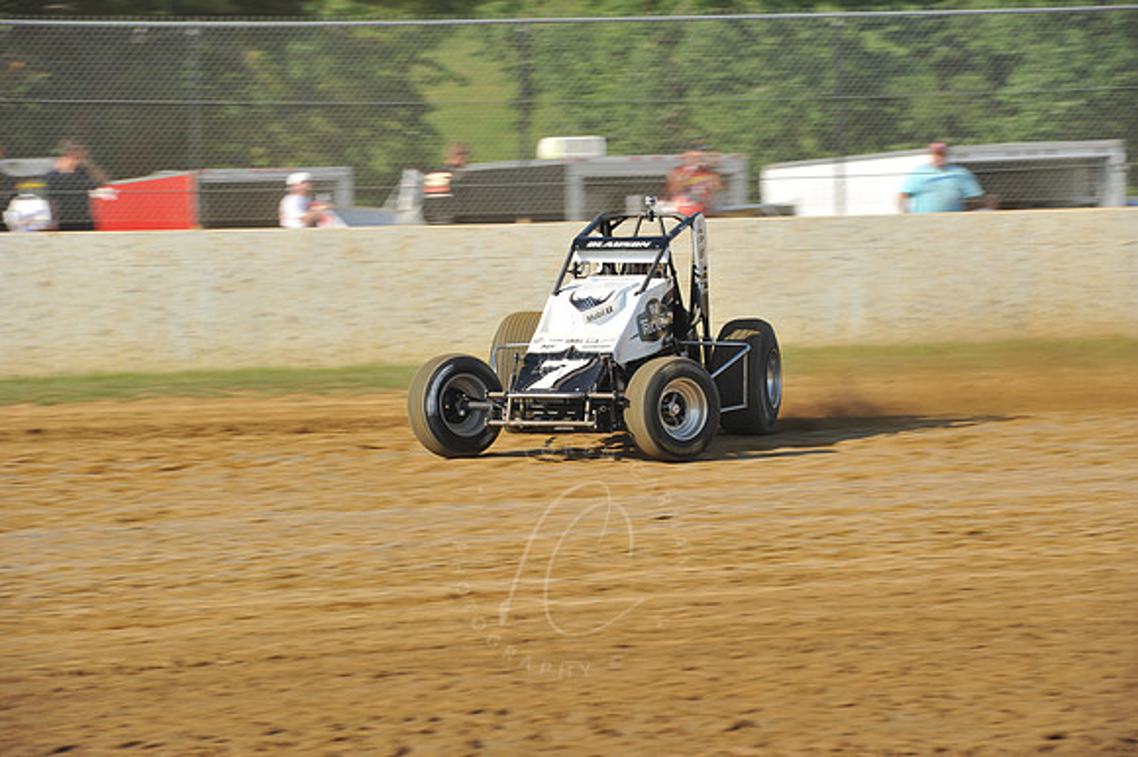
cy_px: 378
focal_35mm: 195
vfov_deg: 7.0
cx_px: 569
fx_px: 6160
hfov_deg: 10.6
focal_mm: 195
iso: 320
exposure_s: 1/320
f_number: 10
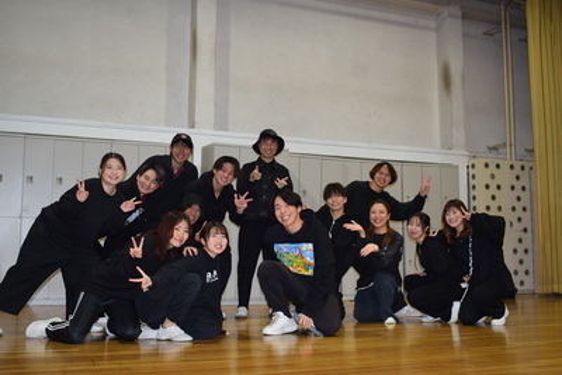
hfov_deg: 47.9
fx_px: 632
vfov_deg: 33.0
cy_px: 188
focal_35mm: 40
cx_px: 281
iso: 800
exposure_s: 1/100
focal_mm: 27
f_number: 4.5
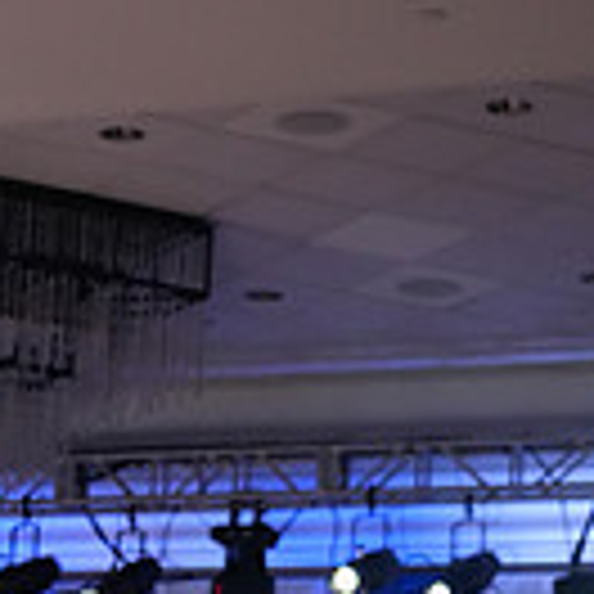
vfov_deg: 10.3
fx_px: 3048
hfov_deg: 10.8
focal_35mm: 157
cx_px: -200
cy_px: 1156
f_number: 4
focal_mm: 42
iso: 3200
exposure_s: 1/500
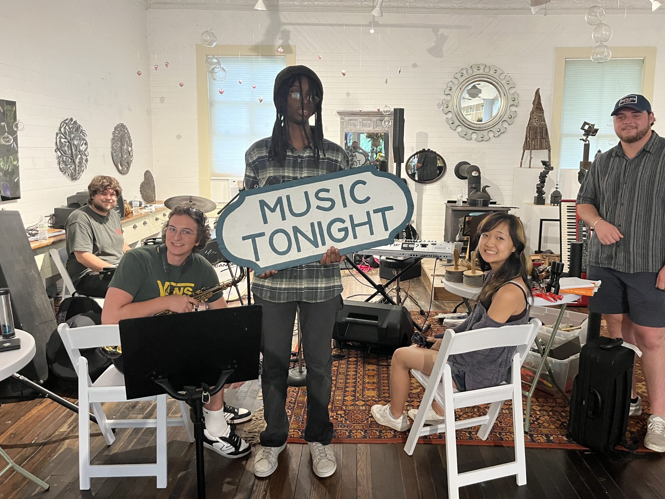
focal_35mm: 28
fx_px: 538
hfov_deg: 63.4
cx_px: 352
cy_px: 233
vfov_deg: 49.7
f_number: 1.6
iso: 400
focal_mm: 5.1
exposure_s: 1/60
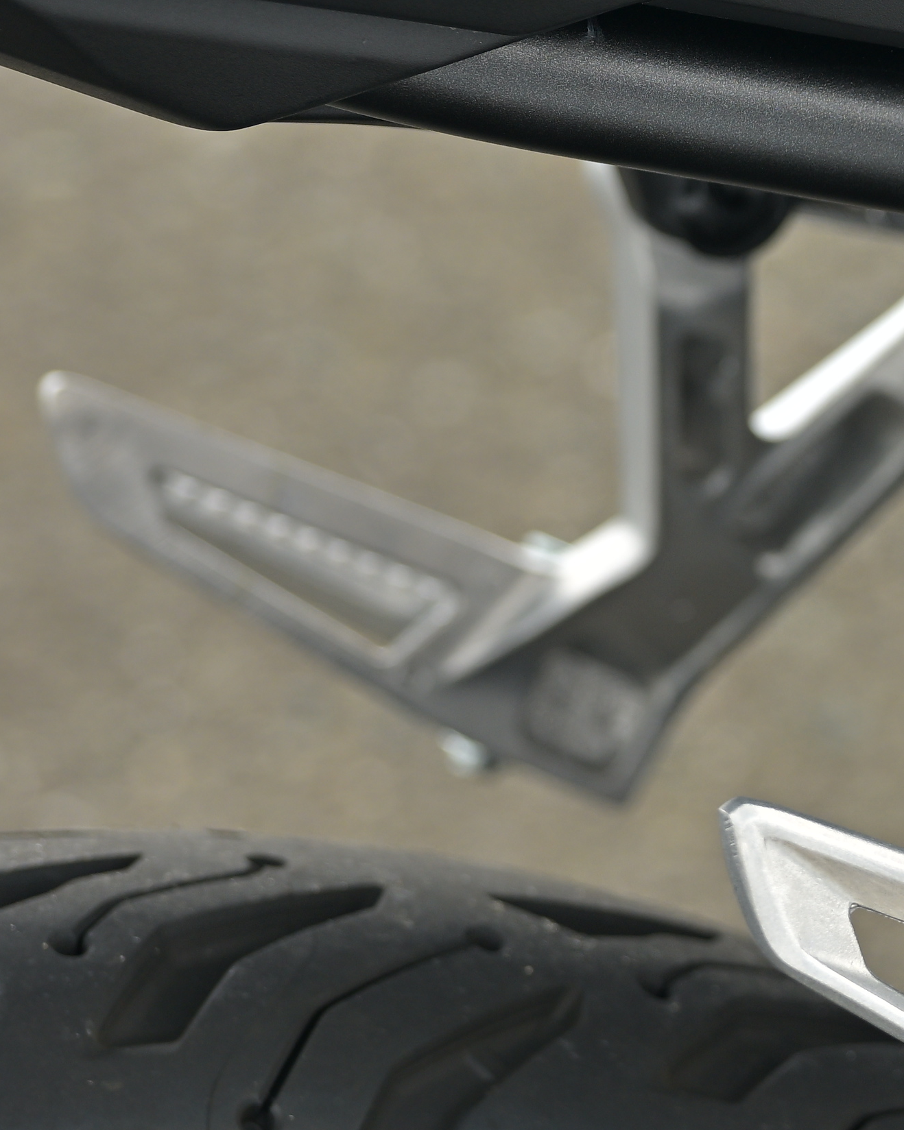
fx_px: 9065
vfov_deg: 7.1
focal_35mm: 271
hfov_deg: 5.7
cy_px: 782
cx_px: 1189
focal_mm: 79
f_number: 4
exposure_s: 1/250
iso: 80
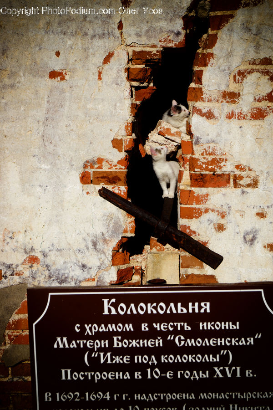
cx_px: 136
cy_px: 205
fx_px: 853
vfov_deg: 27.0
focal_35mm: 75
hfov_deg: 18.2
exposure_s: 1/250
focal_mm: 50
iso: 100
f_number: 13
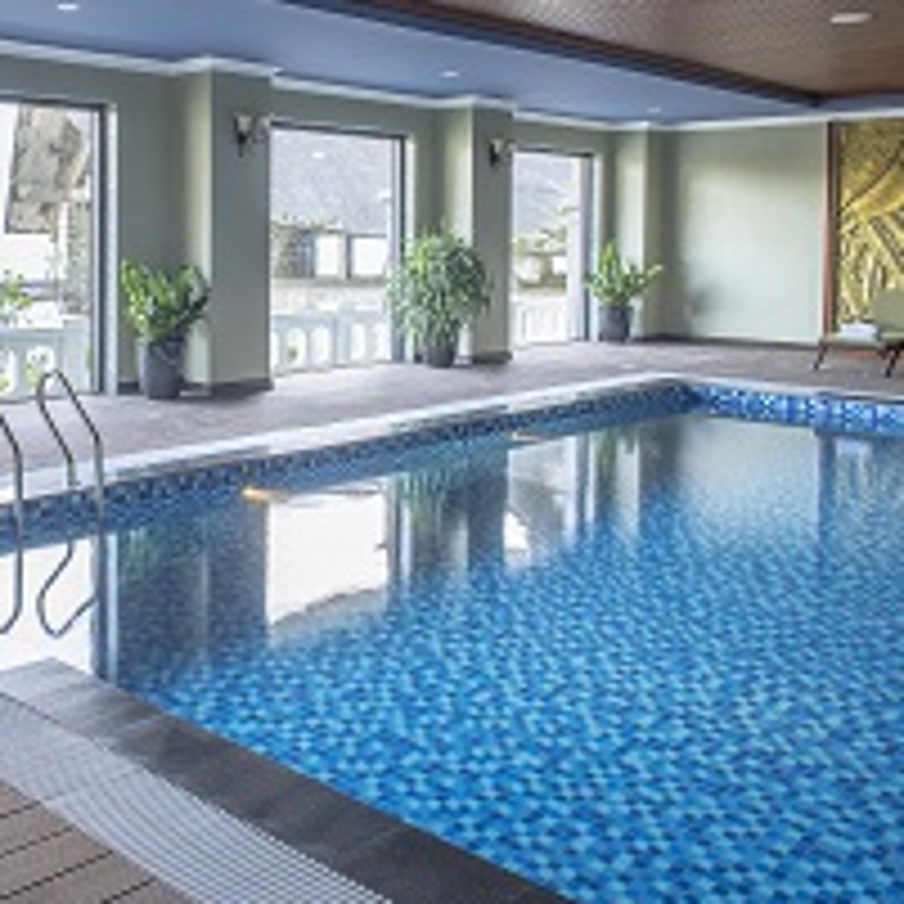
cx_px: 247
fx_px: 1123
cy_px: 270
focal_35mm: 38
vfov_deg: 43.0
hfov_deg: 42.7
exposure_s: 1/2
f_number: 10
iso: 200
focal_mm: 15
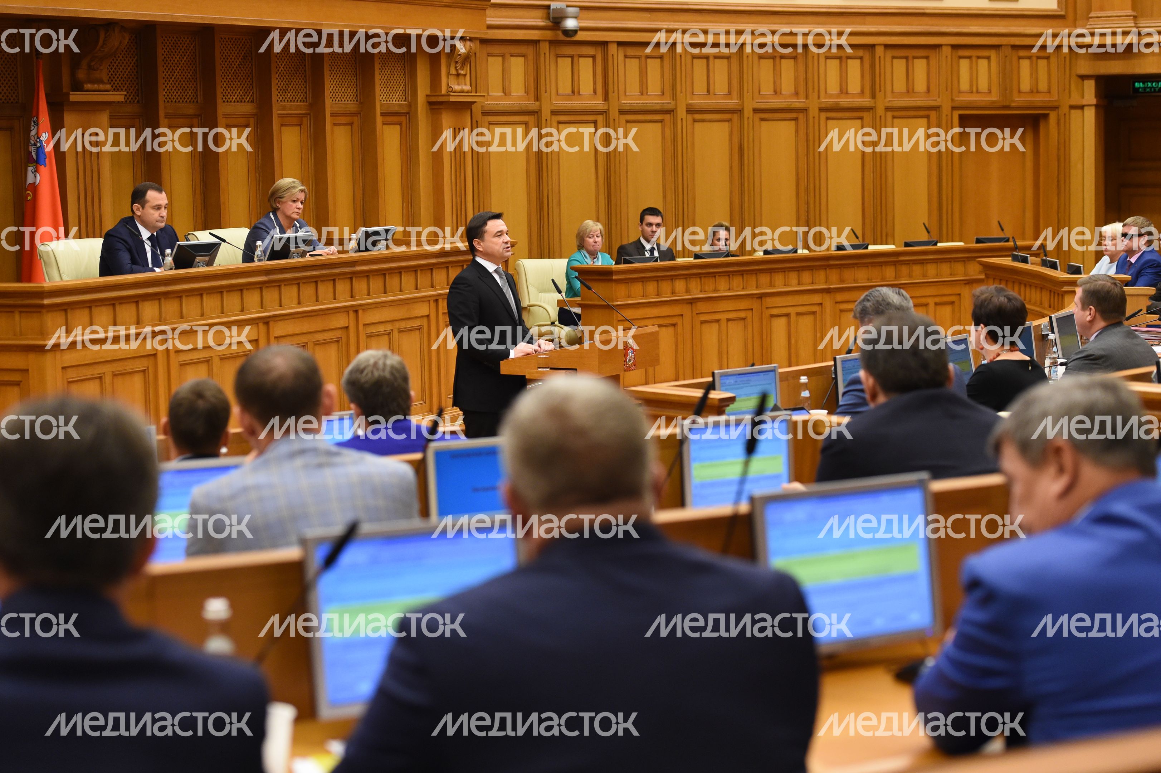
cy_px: 386
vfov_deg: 19.4
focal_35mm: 70
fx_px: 2256
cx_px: 580
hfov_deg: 28.9
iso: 3200
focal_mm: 70
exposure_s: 1/500
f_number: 3.5
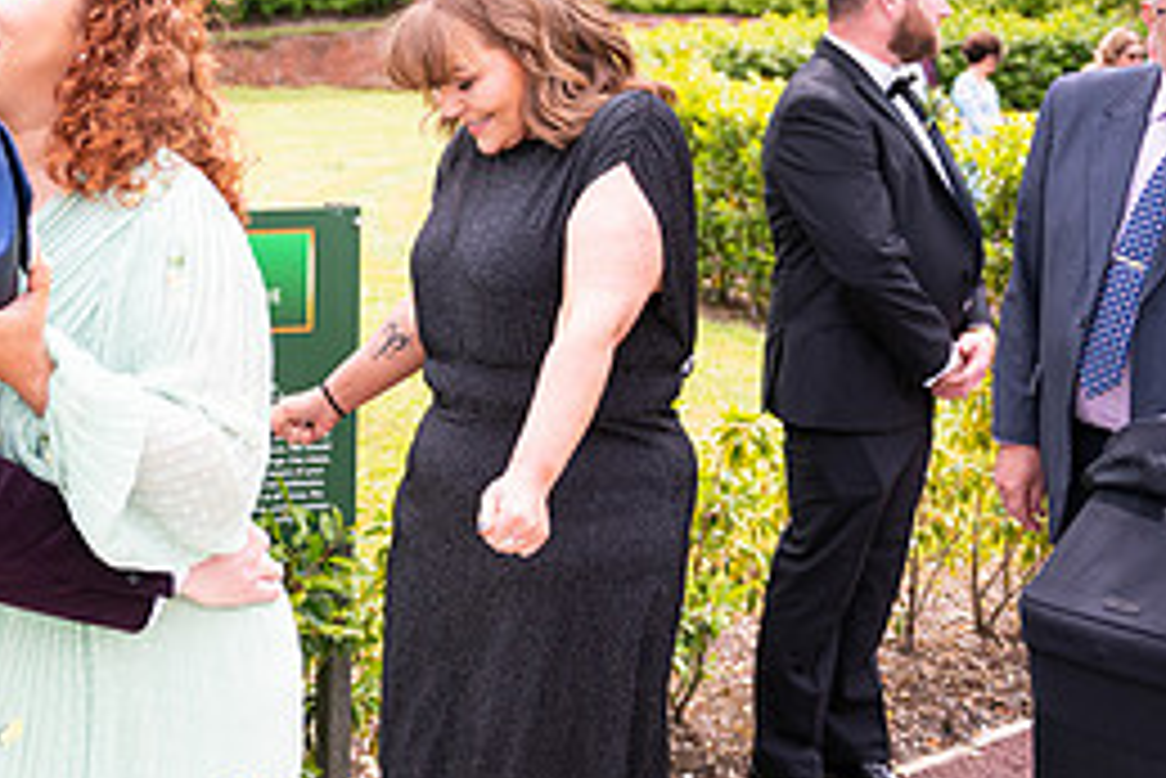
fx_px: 2106
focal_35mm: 65
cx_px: -113
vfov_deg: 20.9
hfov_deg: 28.2
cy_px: 263
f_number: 3.5
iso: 250
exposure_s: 1/1000
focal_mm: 29
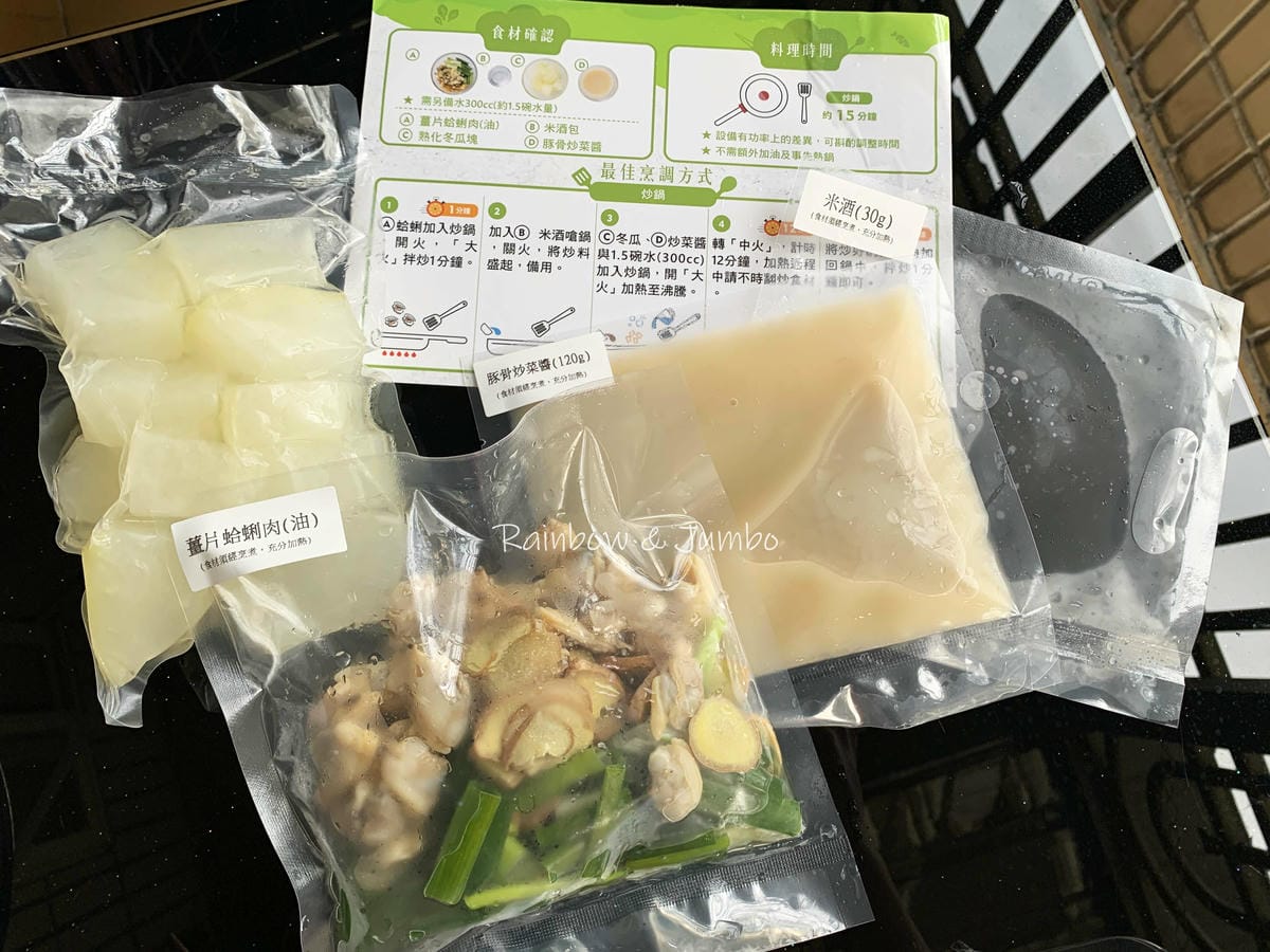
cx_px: 635
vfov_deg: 53.1
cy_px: 476
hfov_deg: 67.3
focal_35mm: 26
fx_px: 954
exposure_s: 1/121
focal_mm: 4.25
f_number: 1.8
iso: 64
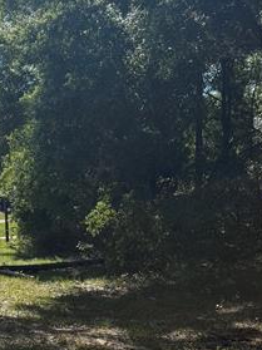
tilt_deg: -8.8
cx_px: 135
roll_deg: -1.2
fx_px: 667
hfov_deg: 22.2
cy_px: 320
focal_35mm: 66
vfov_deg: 28.2
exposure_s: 1/3953
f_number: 1.78
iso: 100
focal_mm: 6.76
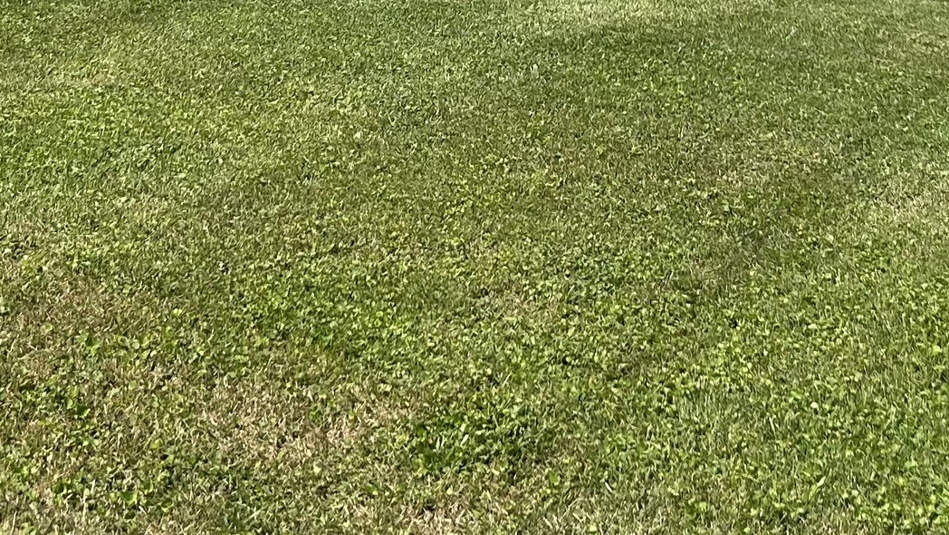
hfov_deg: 25.2
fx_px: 2089
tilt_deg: -5.1
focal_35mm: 83
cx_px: 751
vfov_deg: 13.5
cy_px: -322
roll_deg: -1.1
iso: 50
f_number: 1.5
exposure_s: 1/4274
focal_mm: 5.7
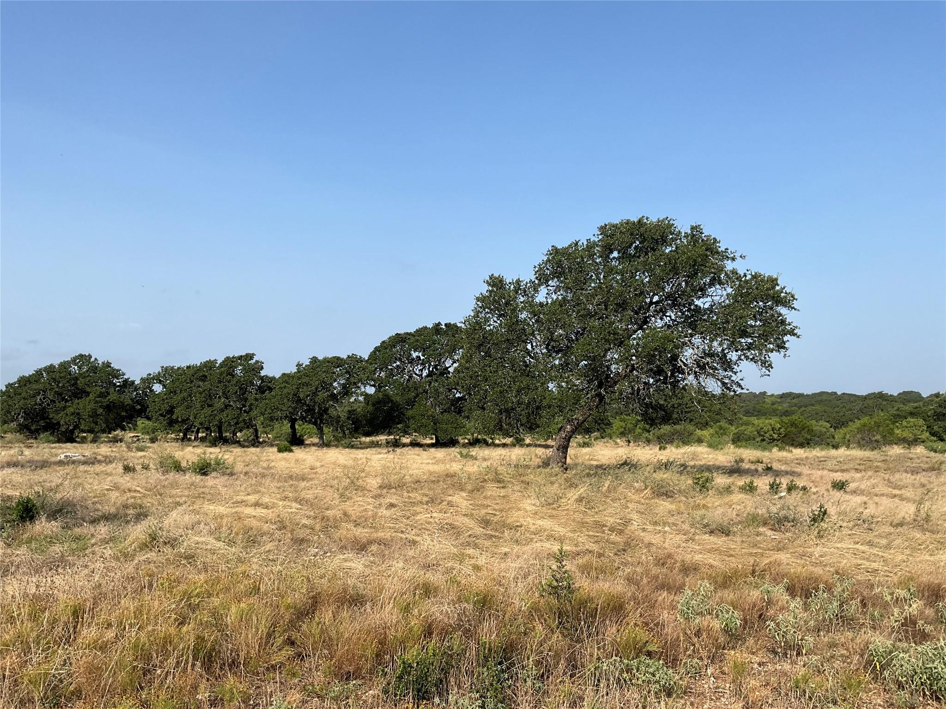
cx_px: 473
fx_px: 793
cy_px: 354
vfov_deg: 48.2
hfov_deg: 61.7
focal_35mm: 29
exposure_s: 1/2227
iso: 25
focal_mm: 3
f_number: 1.8
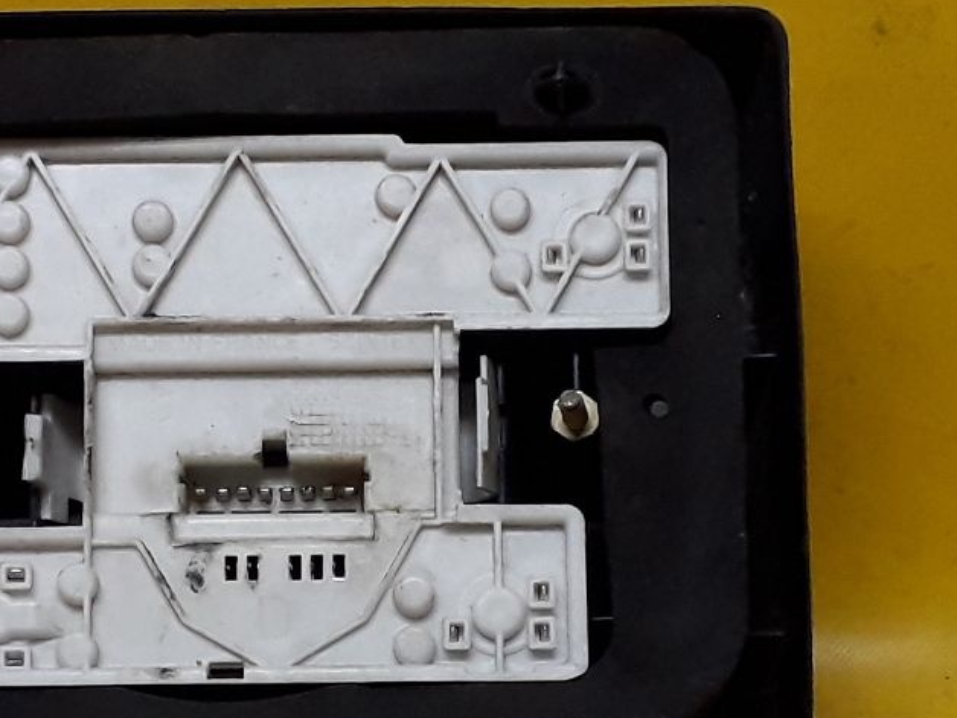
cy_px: 448
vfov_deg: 32.7
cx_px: 268
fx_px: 1216
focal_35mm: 44
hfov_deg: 42.0
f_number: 1.9
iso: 125
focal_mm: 3.6
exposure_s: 1/50
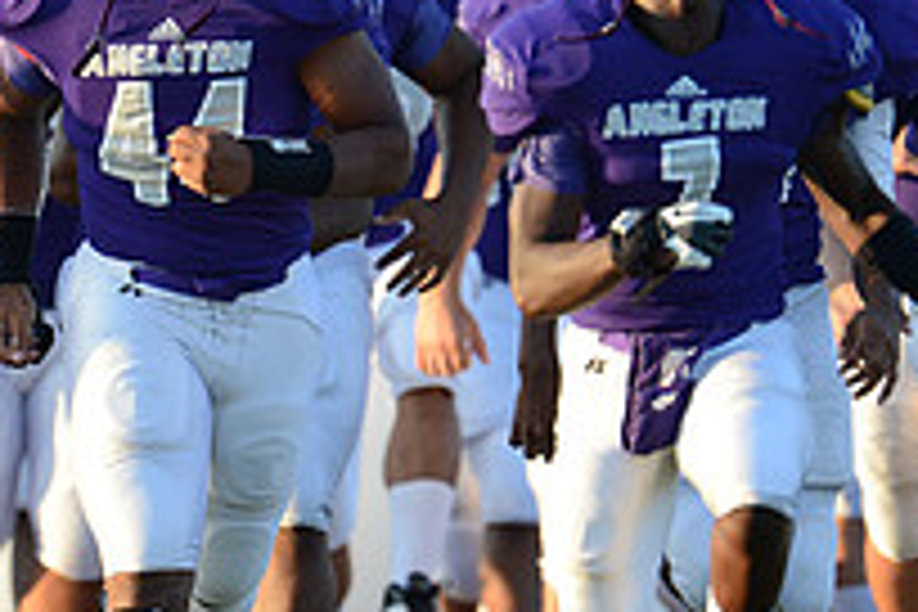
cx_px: 238
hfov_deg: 1.3
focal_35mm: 1566
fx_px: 39930
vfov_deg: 0.9
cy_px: 117
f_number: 4
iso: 800
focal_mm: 550
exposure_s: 1/1250
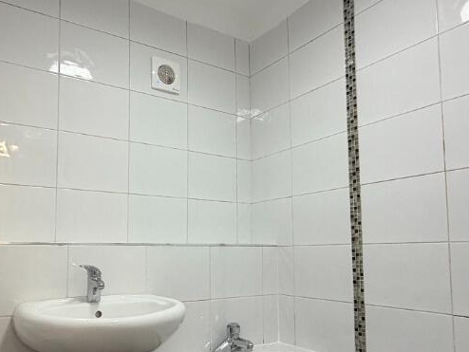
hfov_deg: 61.1
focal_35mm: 29
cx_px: 187
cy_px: 227
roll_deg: +0.4
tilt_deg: +4.9
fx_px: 393
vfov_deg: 47.7
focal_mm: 2.22
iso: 160
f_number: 2.2
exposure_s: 1/100
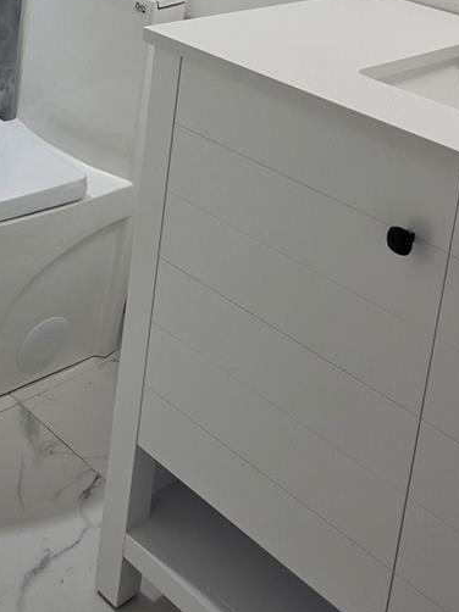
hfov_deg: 26.2
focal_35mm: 55
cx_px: 115
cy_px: -67
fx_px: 973
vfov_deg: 31.0
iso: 250
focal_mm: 6.3
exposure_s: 1/120
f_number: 1.7
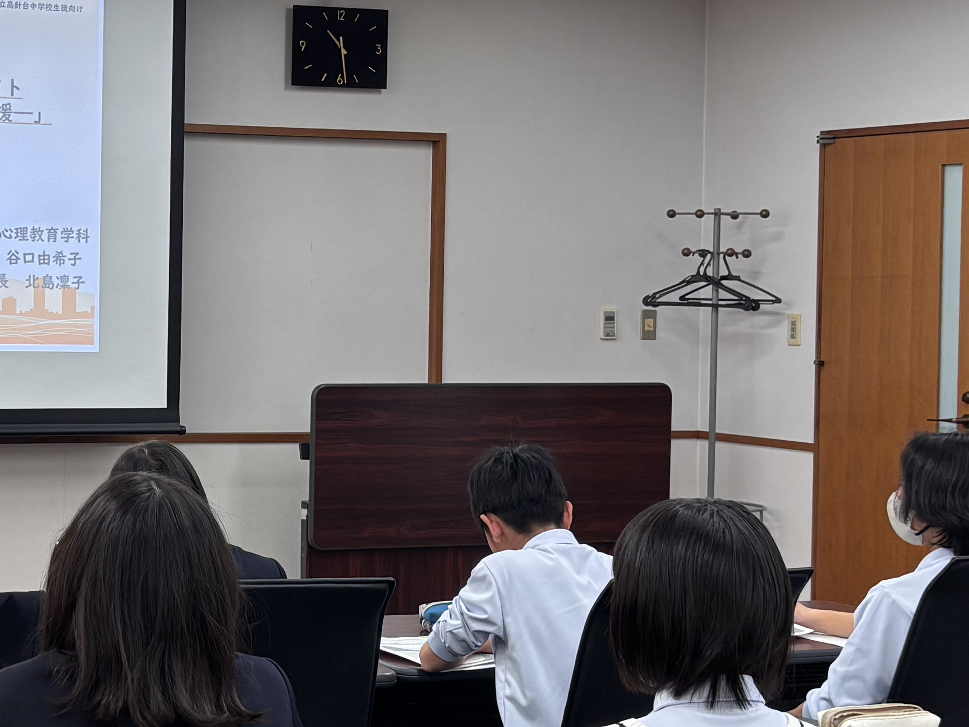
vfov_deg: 18.4
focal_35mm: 80
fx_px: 2239
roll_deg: -0.6
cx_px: 45
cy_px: 297
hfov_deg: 23.6
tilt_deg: -1.0
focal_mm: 5.96
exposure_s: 1/120
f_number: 1.6
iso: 64
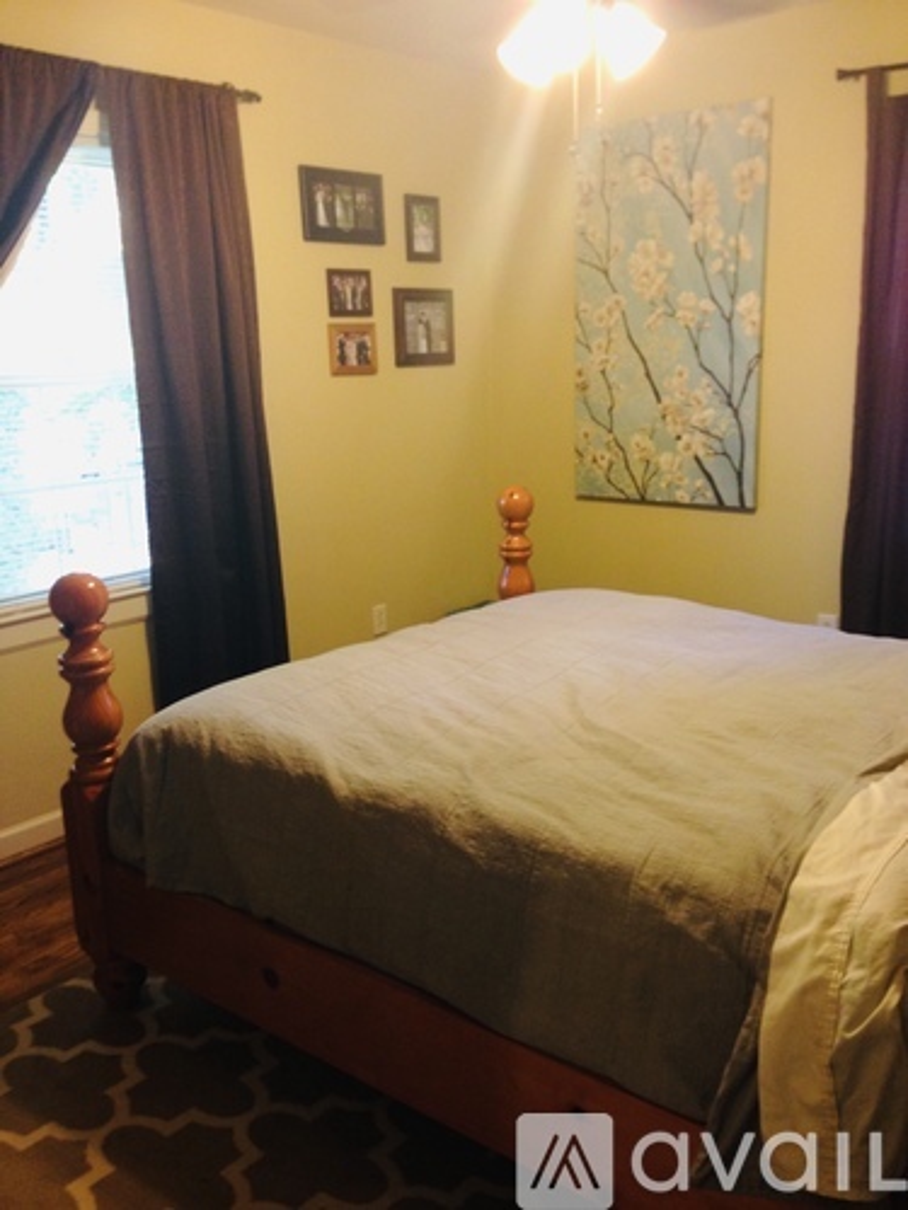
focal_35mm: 33
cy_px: 605
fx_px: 1154
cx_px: 454
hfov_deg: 42.9
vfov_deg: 55.4
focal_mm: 4.12
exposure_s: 1/20
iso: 100
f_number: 2.4
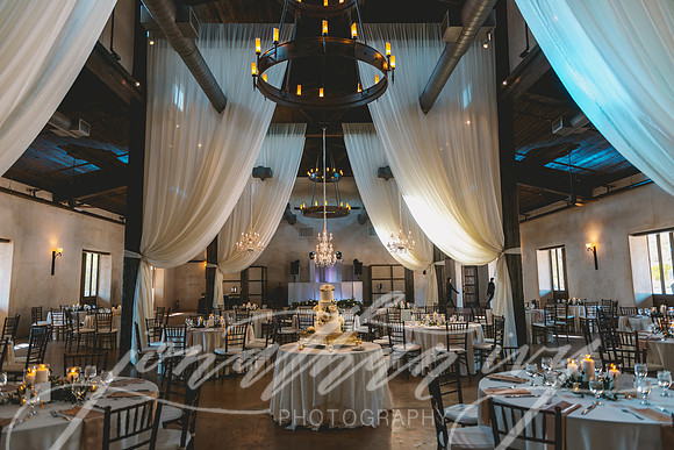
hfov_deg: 73.7
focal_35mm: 24
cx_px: 337
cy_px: 225
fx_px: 449
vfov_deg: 53.2
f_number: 2.8
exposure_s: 1/200
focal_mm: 24
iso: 400
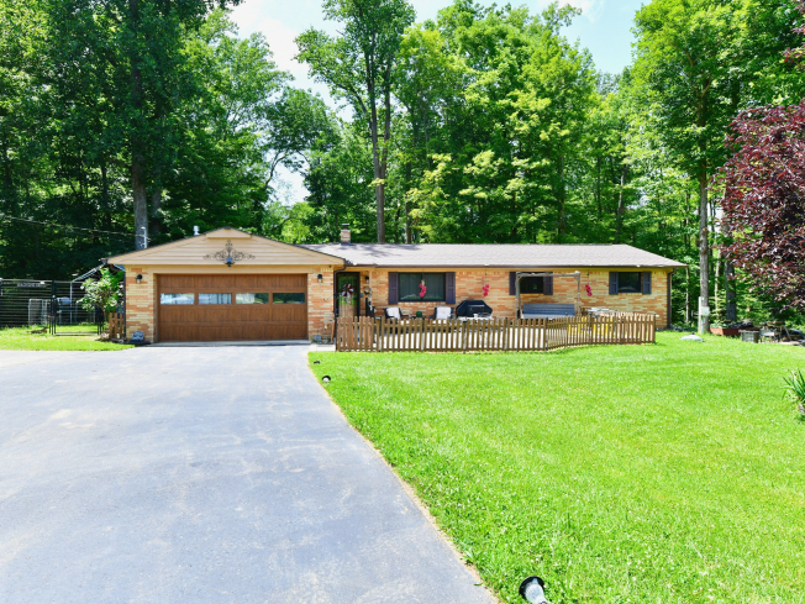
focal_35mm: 21
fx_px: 488
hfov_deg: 79.0
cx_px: 386
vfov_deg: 63.4
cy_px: 296
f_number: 9
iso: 640
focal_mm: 19
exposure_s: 1/320
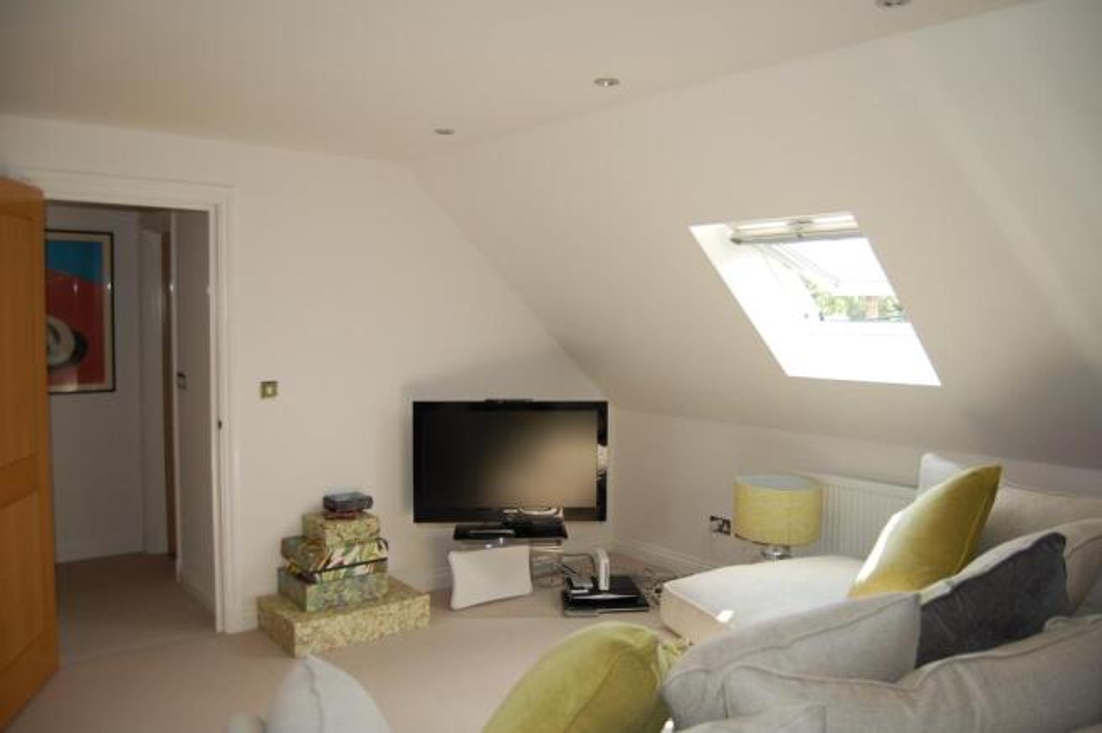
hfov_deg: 67.4
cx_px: 551
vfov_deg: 47.8
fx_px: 826
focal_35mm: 27
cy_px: 366
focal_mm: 18
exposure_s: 1/250
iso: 400
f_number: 3.5
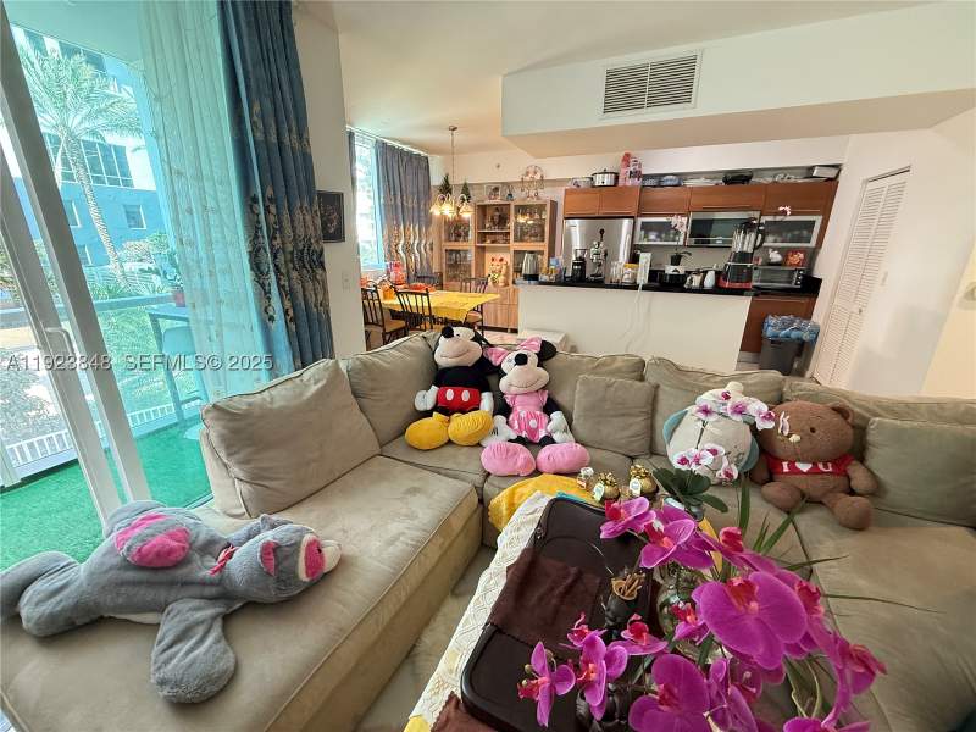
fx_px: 395
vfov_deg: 85.7
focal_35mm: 14
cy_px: 366
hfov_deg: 102.1
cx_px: 488
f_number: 2.2
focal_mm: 2.22
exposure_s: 1/60
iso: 400
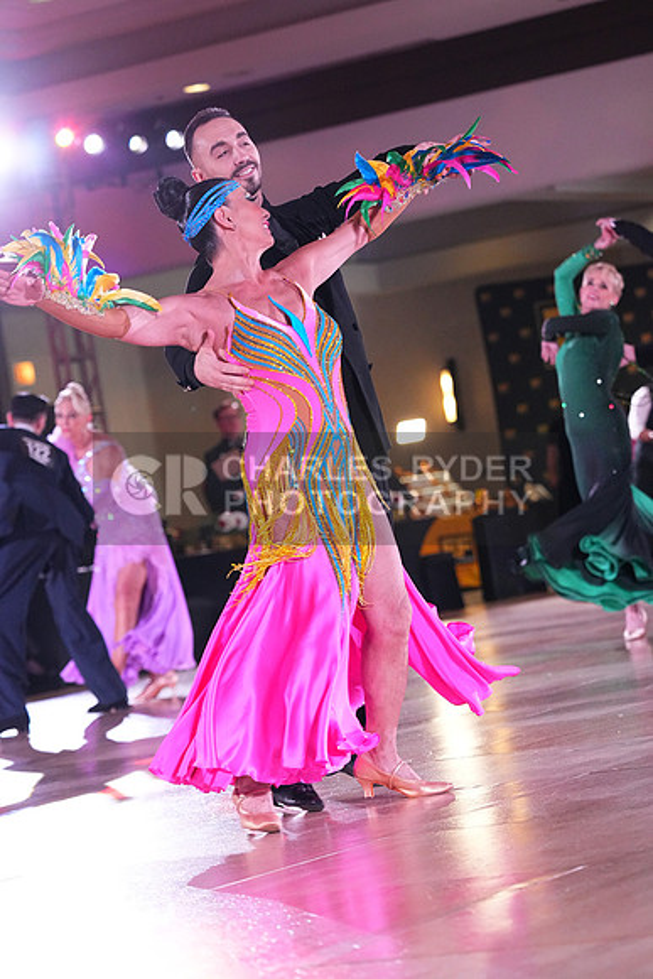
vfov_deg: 16.9
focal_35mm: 121
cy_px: 490
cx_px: 326
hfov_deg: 11.3
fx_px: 3290
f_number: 4.5
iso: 8000
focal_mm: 121
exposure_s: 1/400
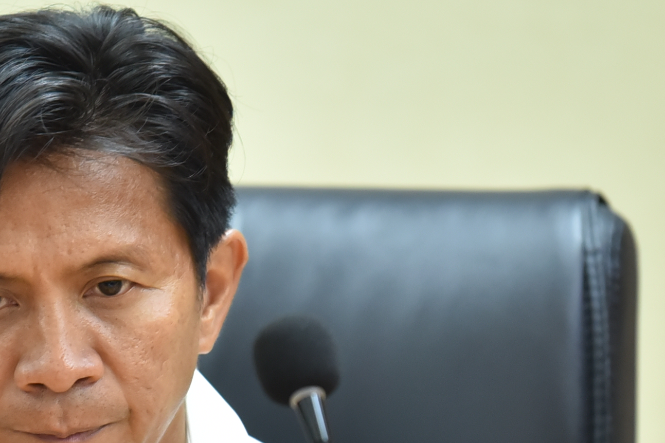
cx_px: 87
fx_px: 11600
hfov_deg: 3.3
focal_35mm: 628
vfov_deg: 2.2
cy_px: 417
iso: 1600
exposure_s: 1/125
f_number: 2.8
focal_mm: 180
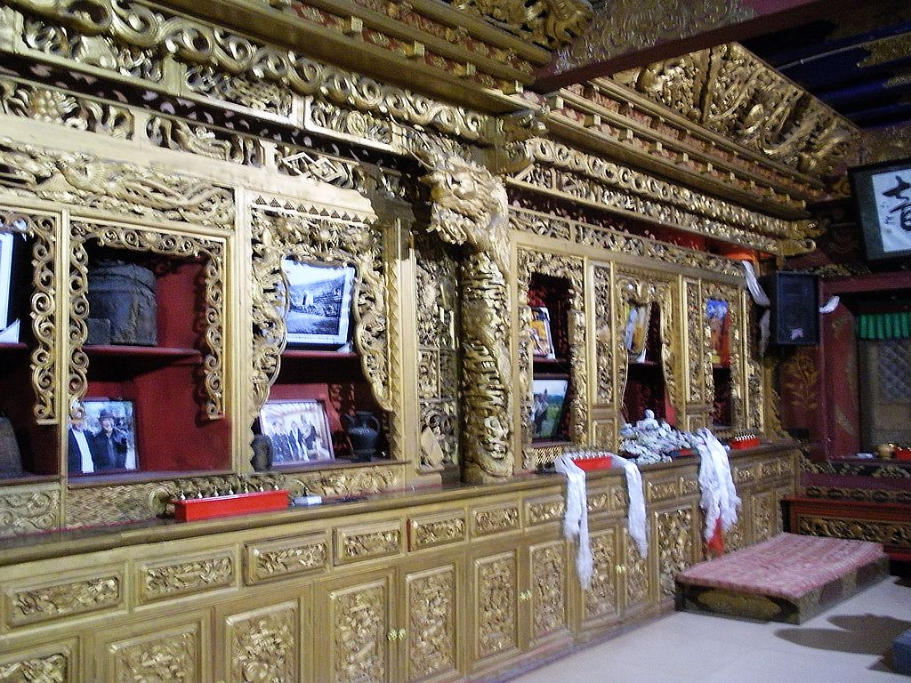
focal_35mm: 36
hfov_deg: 51.4
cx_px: 456
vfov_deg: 39.7
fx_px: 947
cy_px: 342
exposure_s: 1/8.9
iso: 400
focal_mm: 6.3
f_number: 3.5
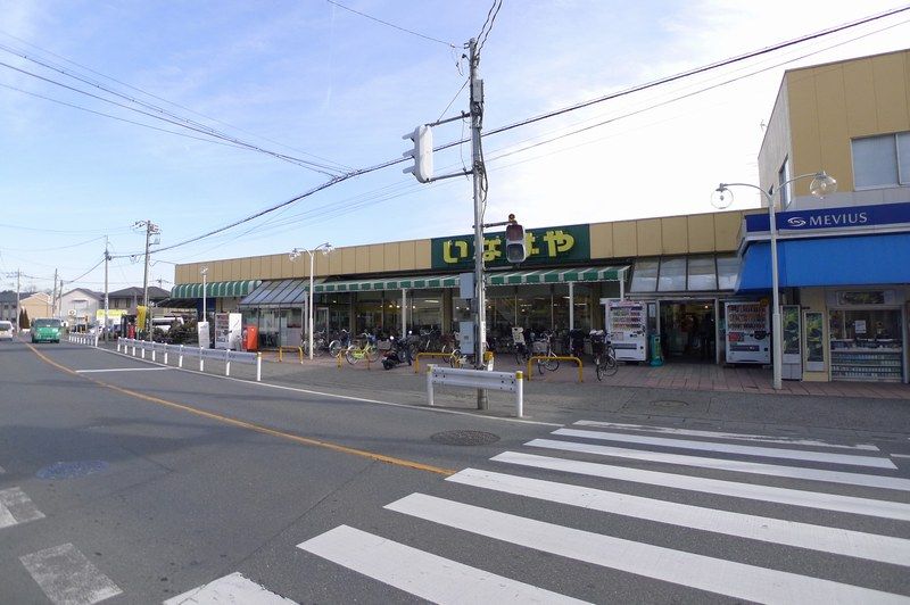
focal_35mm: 18
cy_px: 302
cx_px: 455
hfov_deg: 90.0
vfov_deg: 67.3
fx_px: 455
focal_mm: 3.9
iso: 200
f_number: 2
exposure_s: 1/2000
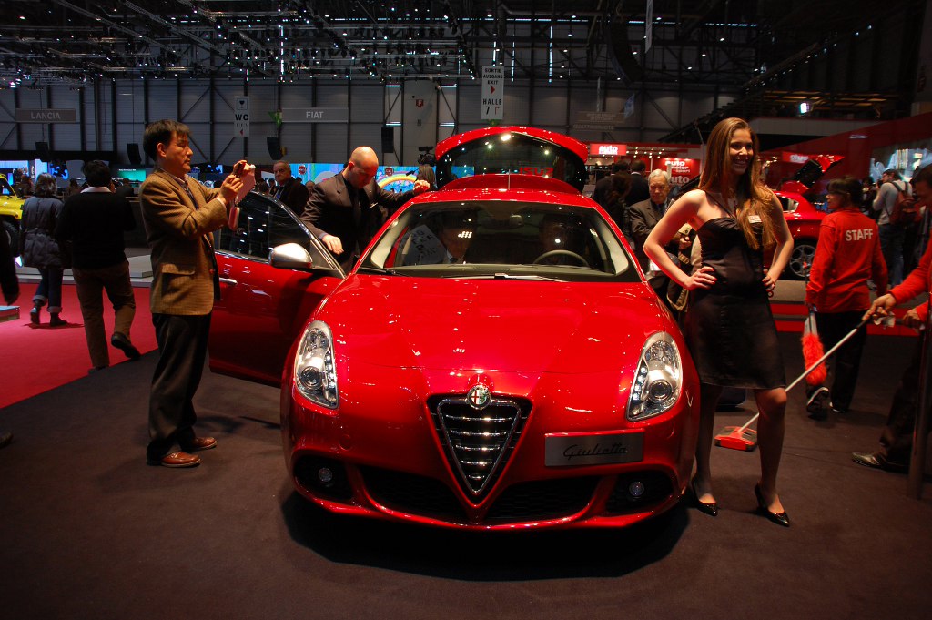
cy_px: 310
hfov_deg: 67.4
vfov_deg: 47.9
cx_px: 466
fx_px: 698
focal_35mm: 27
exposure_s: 1/100
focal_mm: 18
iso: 400
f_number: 5
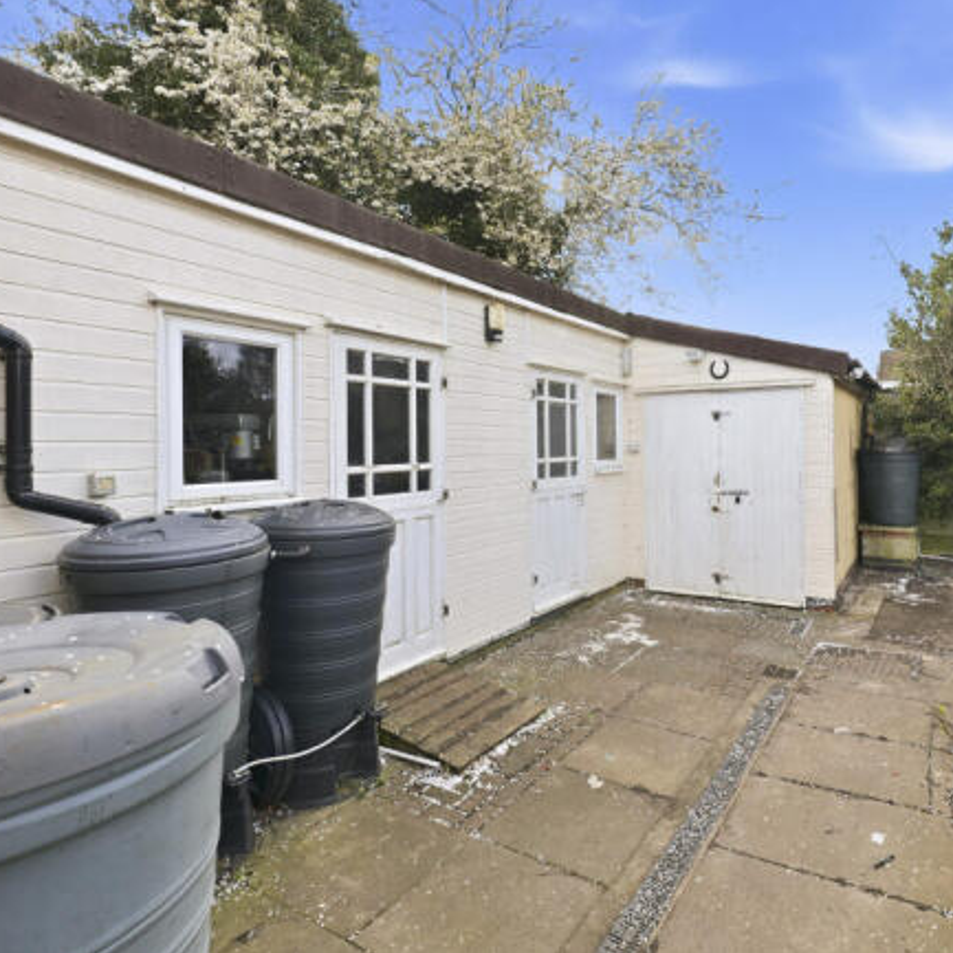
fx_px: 561
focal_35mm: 18
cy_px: 476
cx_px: 587
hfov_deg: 79.5
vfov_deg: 80.7
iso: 100
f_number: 4
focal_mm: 14
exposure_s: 1/200
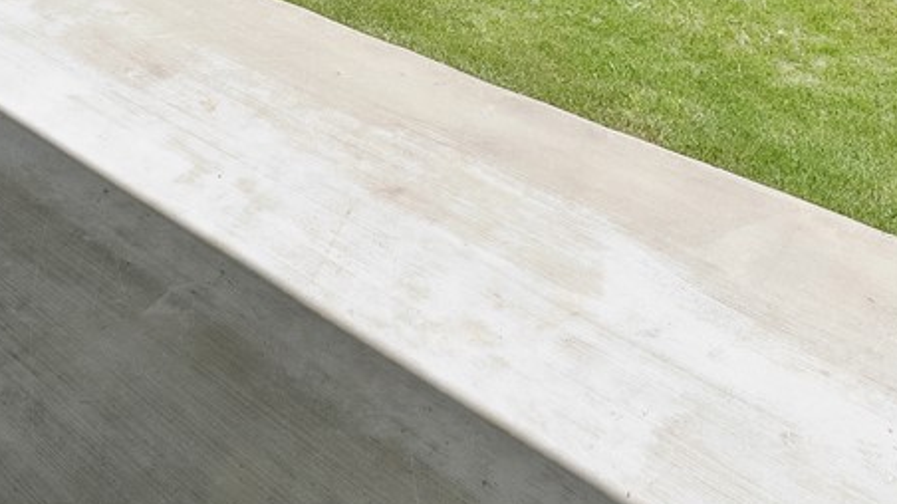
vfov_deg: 18.7
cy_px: -460
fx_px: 1070
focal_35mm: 45
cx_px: 275
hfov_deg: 44.6
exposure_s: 1/100
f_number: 11
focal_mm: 12
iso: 200
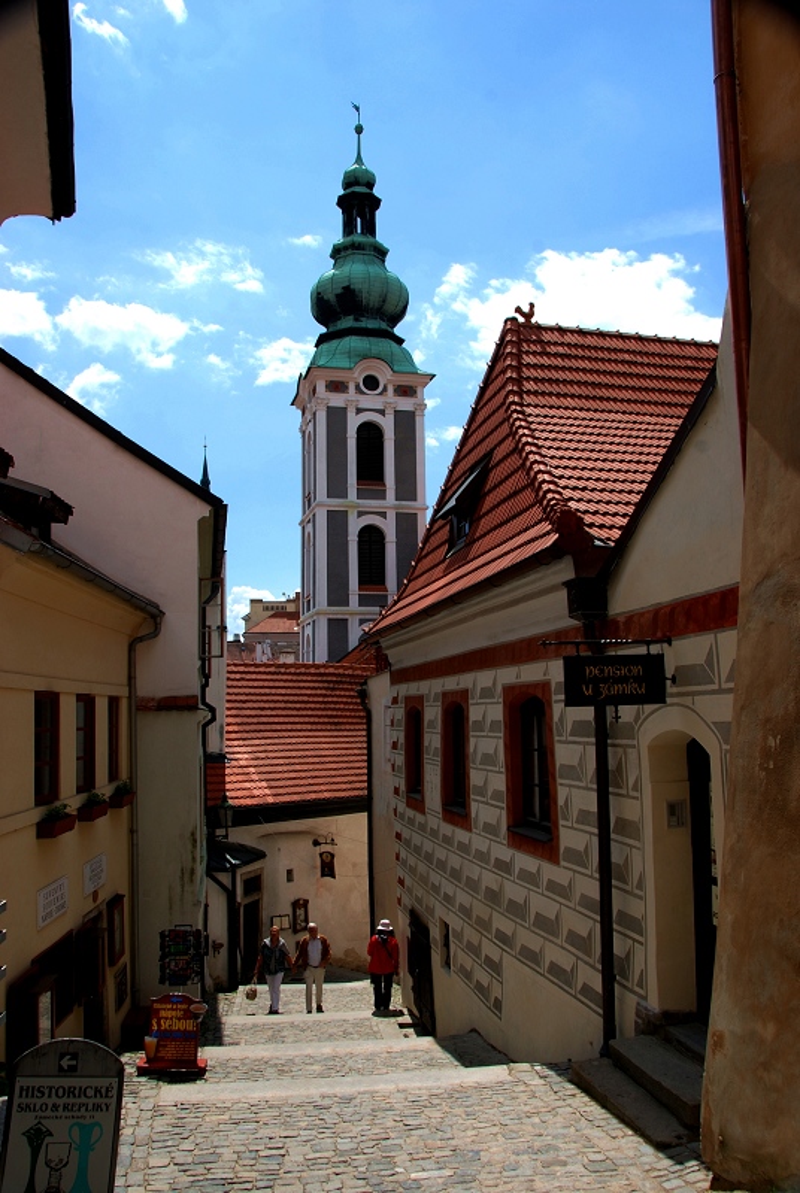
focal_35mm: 27
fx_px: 897
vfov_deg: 67.3
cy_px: 596
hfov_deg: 48.1
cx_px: 400
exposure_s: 1/160
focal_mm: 18
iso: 100
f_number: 11
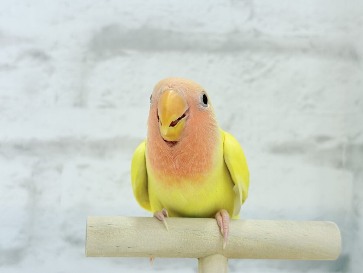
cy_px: 136
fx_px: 545
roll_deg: -0.2
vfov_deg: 28.0
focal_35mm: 52
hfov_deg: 36.8
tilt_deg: +1.2
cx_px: 182
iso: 32
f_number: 1.6
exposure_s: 1/50
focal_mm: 5.96
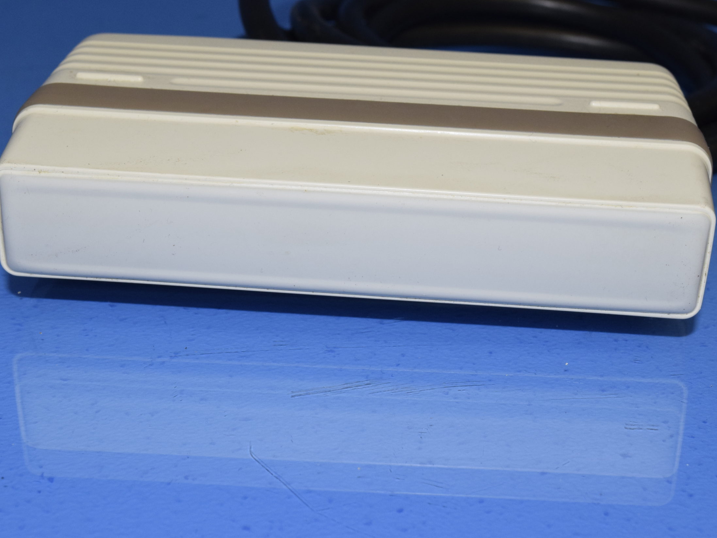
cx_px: 350
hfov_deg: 30.3
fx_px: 1325
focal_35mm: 64
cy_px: 269
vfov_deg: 22.9
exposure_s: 1/60
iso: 1250
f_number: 14
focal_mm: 38
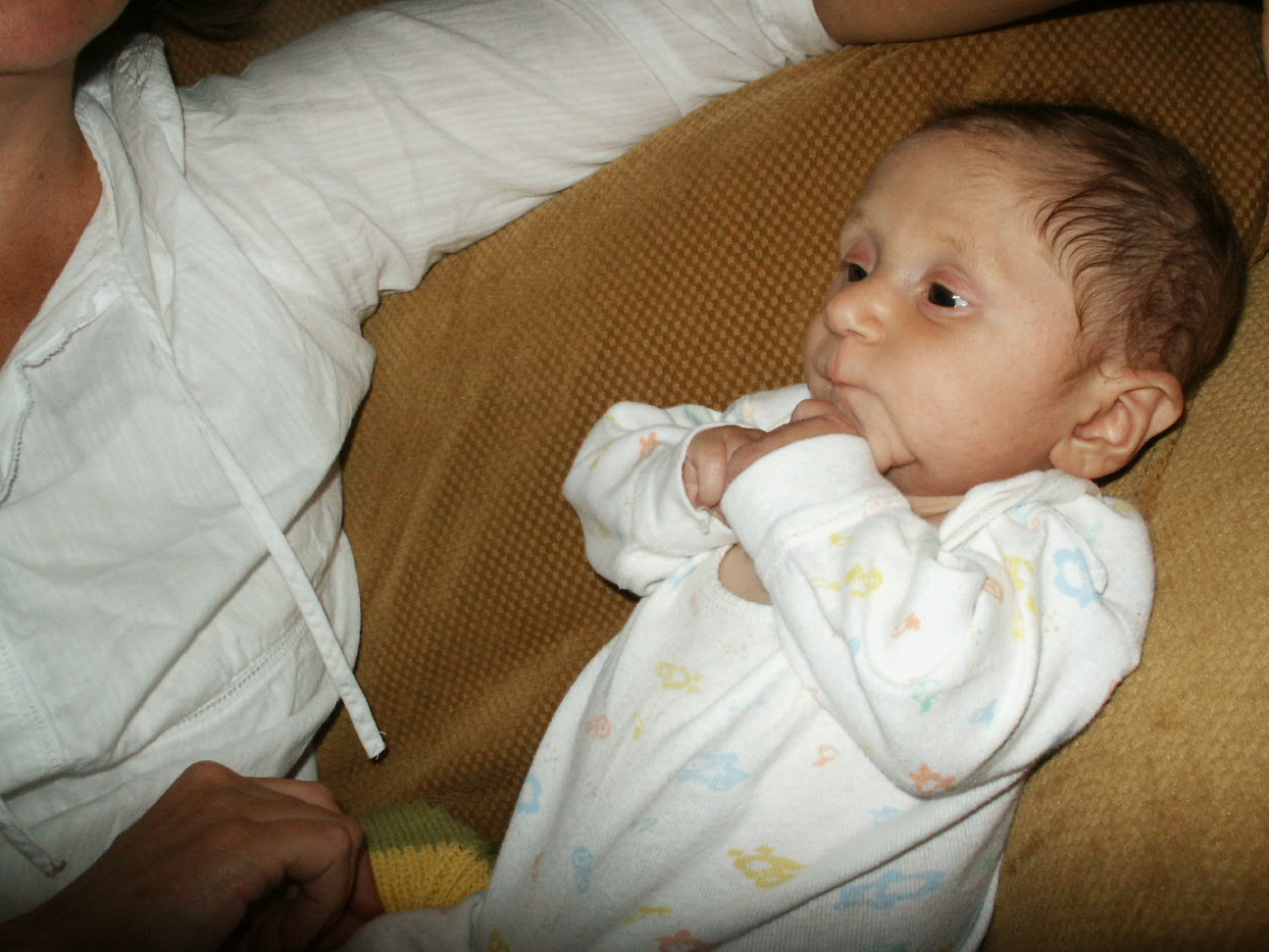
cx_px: 633
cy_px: 485
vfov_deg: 39.7
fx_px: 1320
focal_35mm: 36
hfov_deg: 51.4
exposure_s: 1/45
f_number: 6.7
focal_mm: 7.18
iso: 200
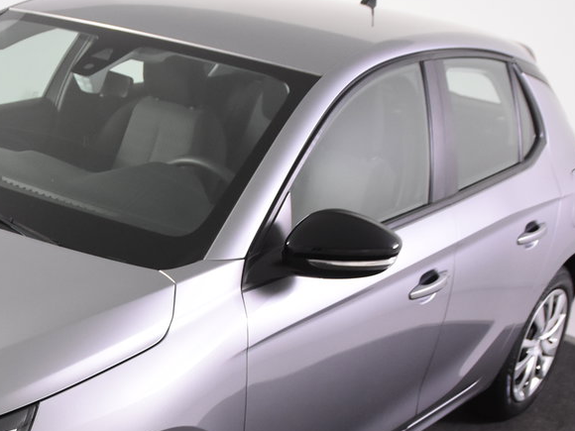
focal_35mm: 70
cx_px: 18
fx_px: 1163
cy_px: 384
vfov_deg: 20.6
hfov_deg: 26.5
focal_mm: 22
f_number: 4
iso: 1600
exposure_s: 1/60
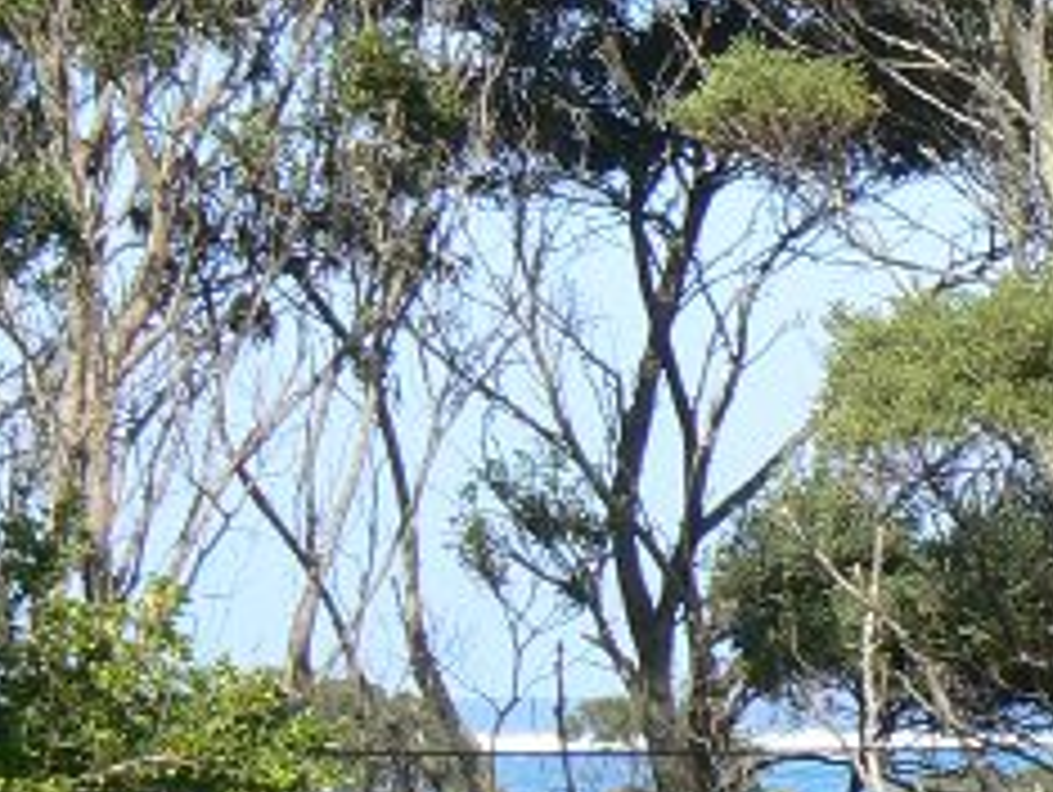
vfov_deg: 5.2
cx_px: 1215
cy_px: 716
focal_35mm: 284
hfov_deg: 6.9
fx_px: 8648
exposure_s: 1/250
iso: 80
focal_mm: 10.9
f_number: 5.6
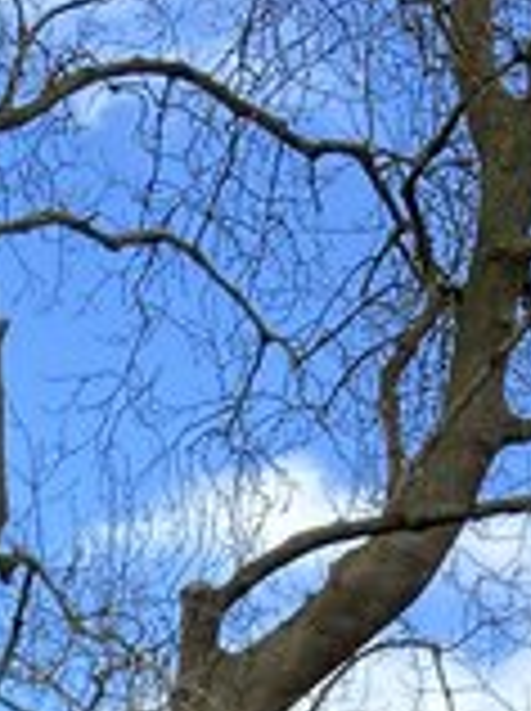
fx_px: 2912
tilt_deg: +13.7
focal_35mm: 142
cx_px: -234
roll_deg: -1.3
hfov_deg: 10.1
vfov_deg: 12.4
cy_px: 1390
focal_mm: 3.99
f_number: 1.8
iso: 20
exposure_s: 1/255
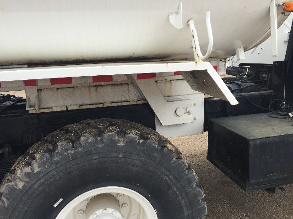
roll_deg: +4.0
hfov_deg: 61.7
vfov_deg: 48.2
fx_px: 245
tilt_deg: -15.3
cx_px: 146
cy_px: 110
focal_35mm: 29
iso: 32
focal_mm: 4.15
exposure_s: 1/1163
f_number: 2.2
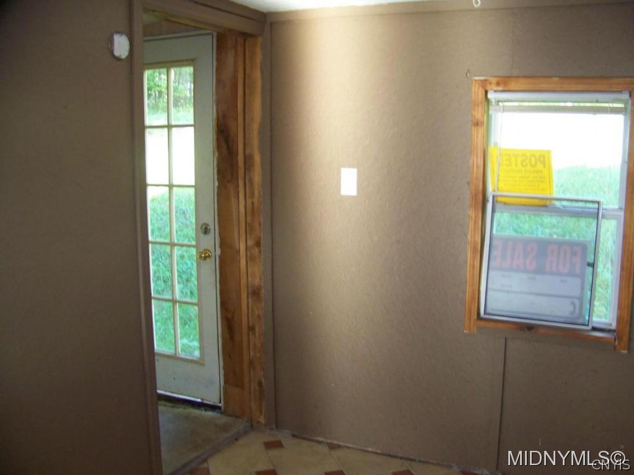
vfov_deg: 39.7
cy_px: 238
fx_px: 659
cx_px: 317
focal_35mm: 36
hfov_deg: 51.4
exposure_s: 1/30
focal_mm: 5.85
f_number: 2.8
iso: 200
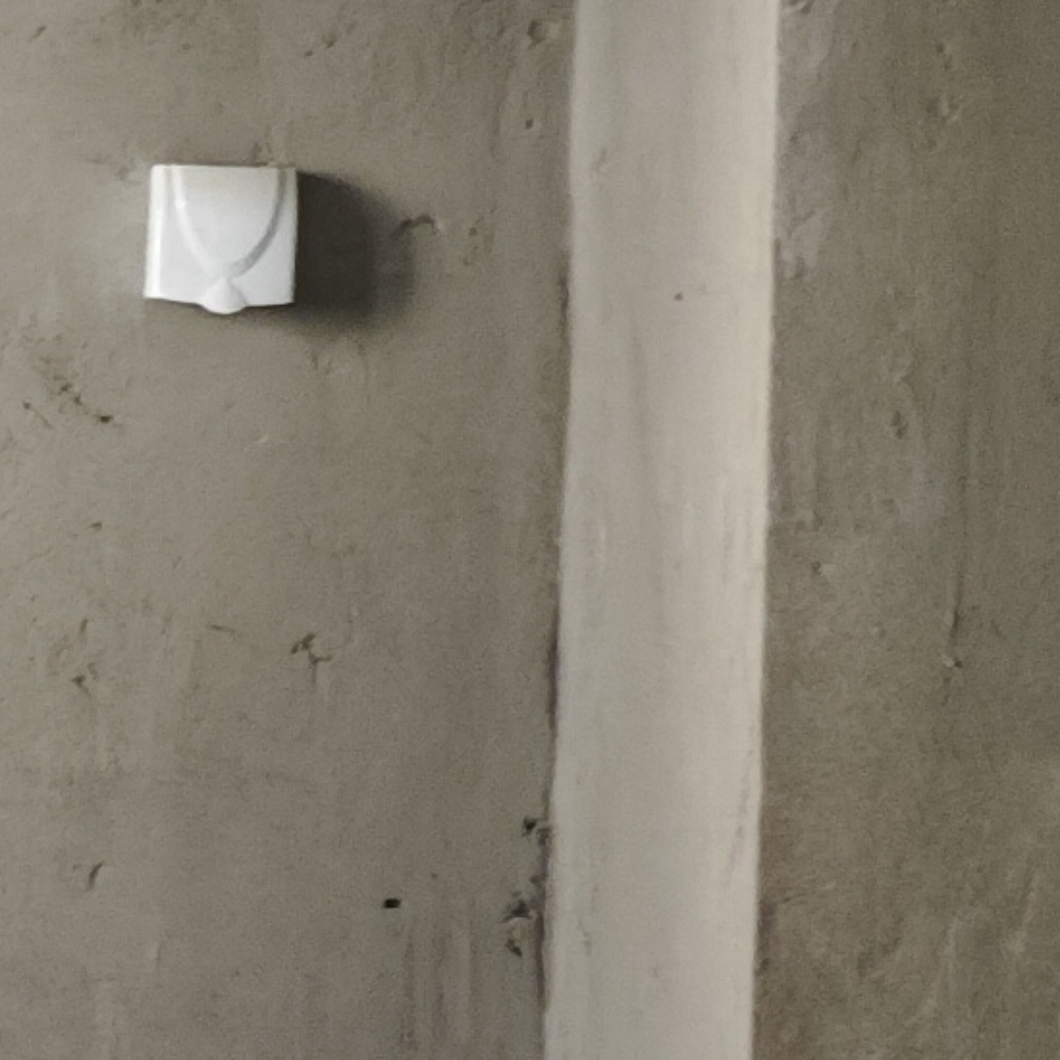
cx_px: -1008
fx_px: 2737
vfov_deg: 21.8
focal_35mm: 79
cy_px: 301
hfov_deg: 16.9
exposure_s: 1/33.3
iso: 250
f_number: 1.8
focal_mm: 2.03
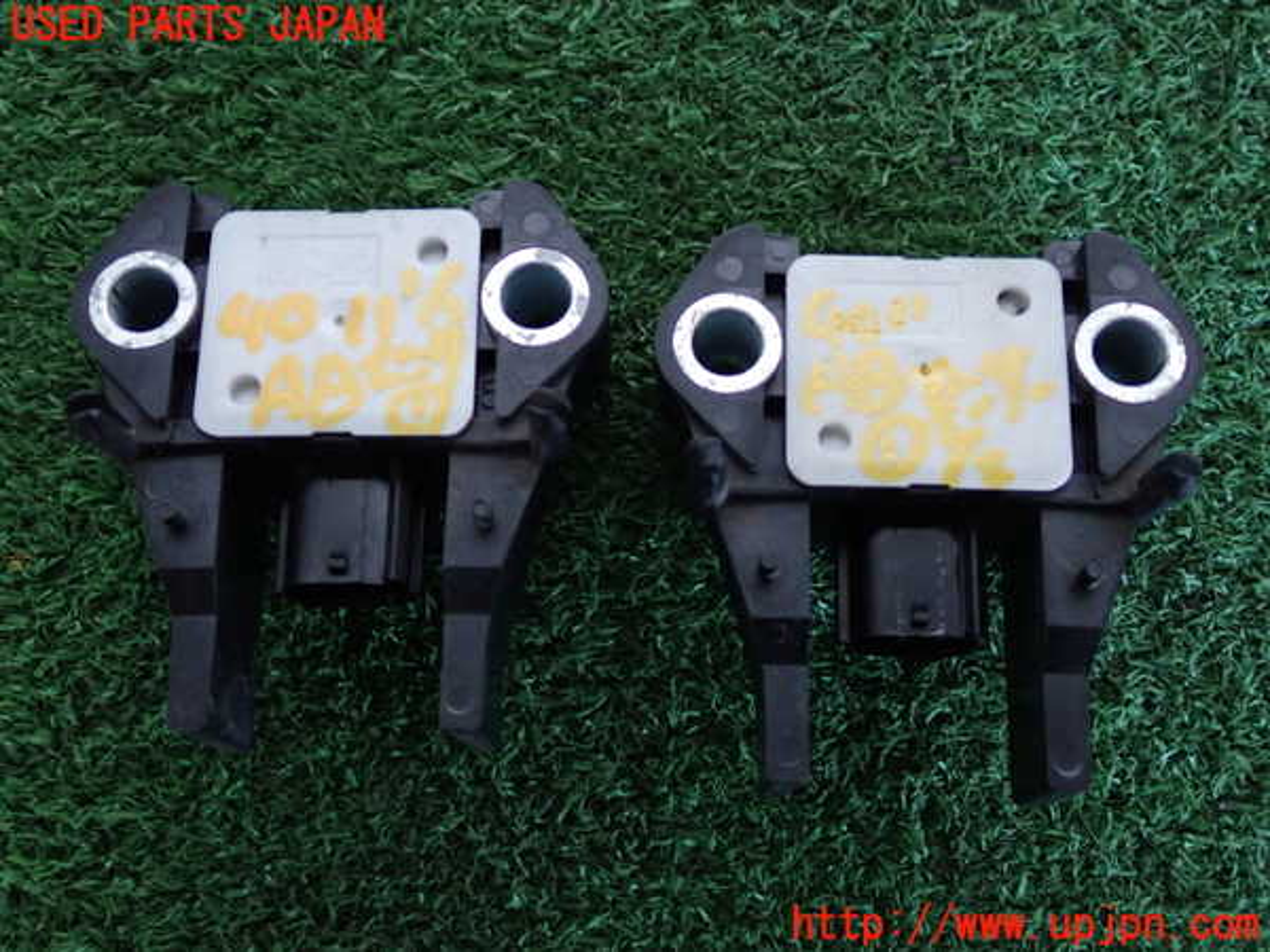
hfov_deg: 45.8
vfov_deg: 35.1
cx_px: 635
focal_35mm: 41
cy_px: 476
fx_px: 1504
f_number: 2.8
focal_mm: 7.31
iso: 500
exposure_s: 1/40
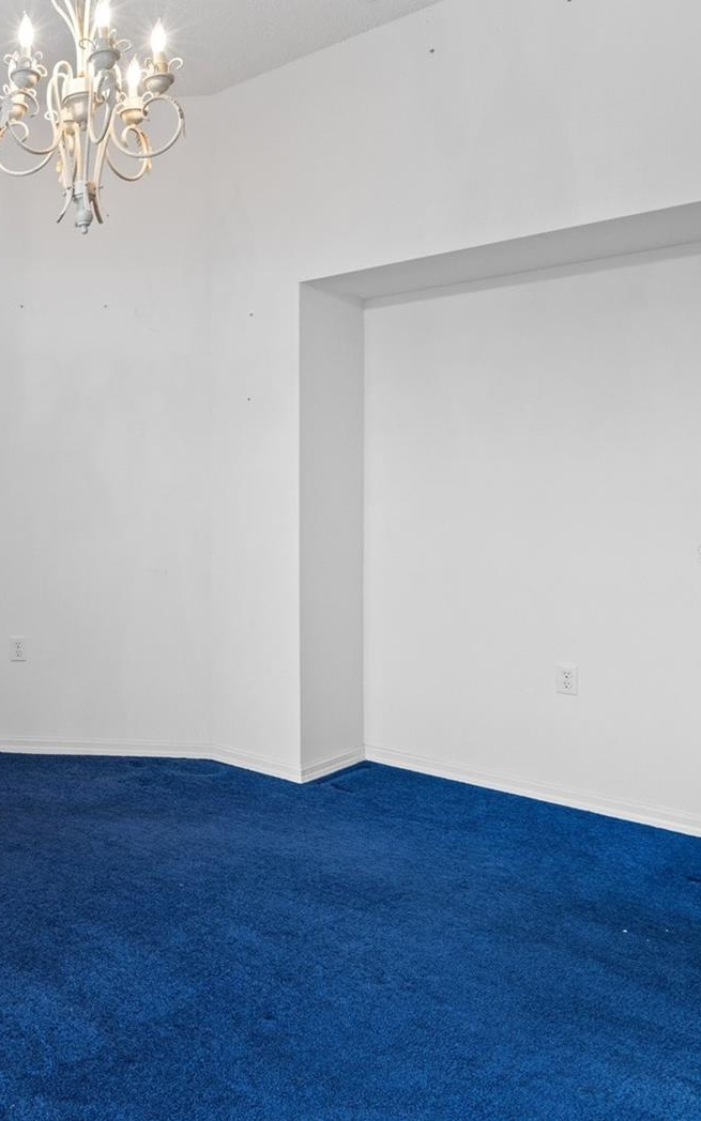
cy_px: 554
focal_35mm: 28
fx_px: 856
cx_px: -62
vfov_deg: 66.5
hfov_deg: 37.6
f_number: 8
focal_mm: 18
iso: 640
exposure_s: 1/1.67
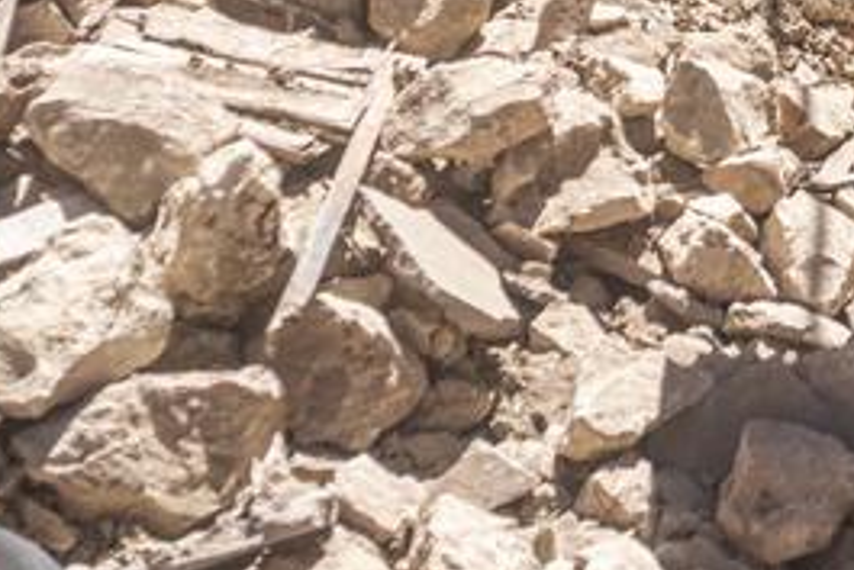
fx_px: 3204
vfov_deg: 9.7
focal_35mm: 135
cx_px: 1141
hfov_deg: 14.5
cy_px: -427
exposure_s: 1/3200
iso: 200
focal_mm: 35
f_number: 2.2
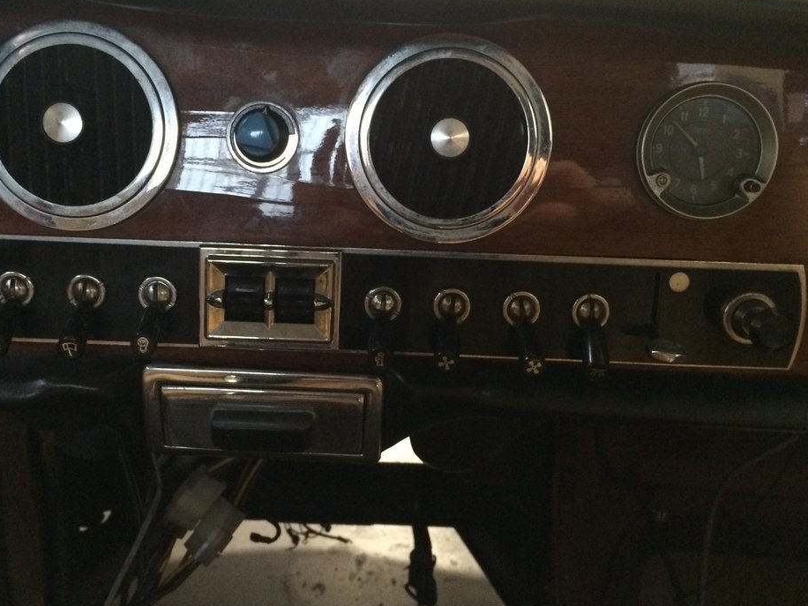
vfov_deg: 37.7
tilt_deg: -13.2
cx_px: 383
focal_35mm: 38
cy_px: 290
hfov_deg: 49.0
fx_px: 887
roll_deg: -2.6
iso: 320
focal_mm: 4.15
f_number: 2.2
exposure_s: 1/15
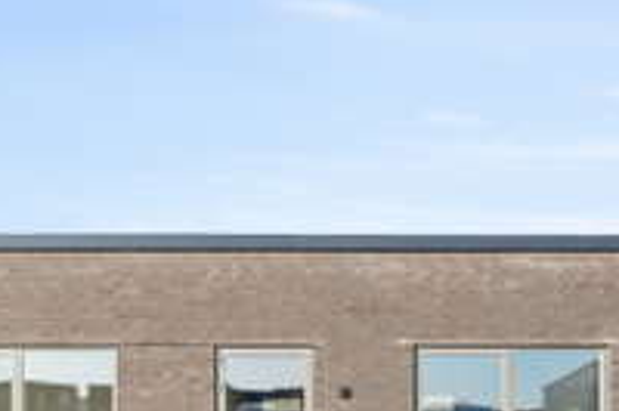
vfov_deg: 20.7
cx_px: 337
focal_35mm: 63
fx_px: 1082
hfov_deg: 31.9
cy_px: 430
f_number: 10
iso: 200
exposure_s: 1/125
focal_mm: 20
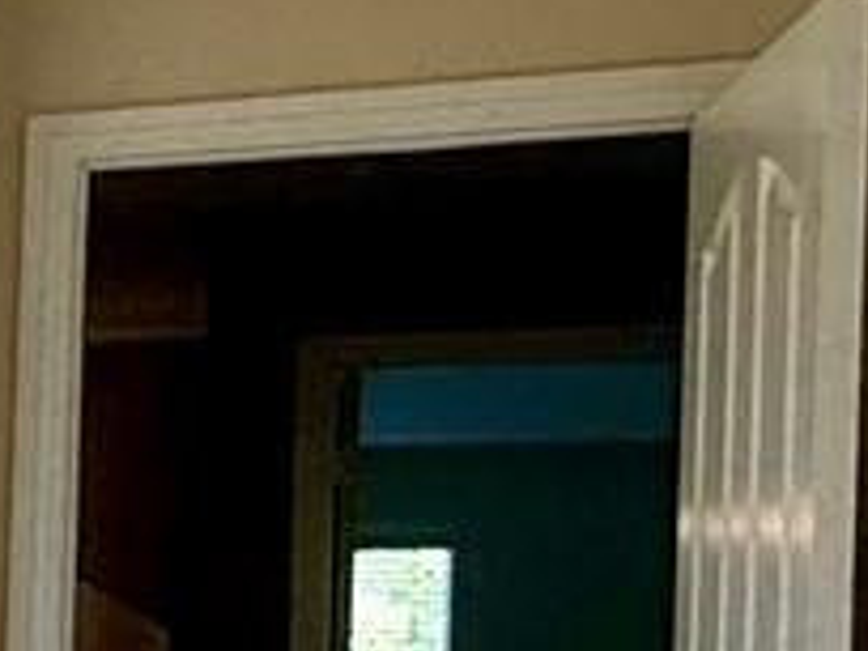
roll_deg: -2.7
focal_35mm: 110
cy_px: 621
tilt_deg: +0.2
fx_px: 2758
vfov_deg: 13.3
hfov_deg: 12.1
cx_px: -1493
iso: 64
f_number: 2.2
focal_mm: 2.22
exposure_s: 1/181
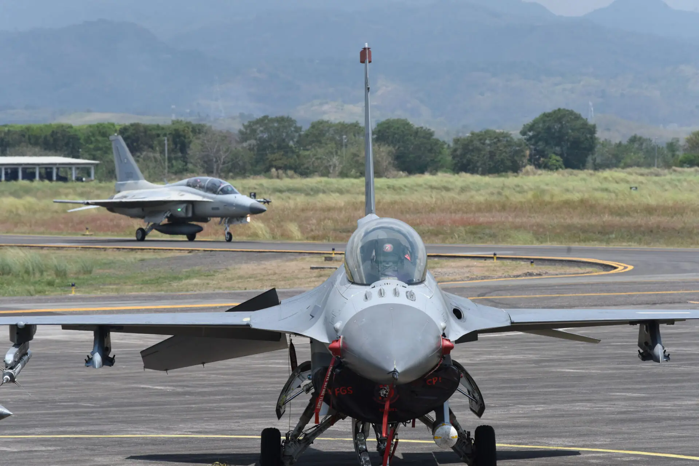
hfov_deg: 9.8
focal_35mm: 210
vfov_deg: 6.5
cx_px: 350
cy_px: 233
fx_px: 4078
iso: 800
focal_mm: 210
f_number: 11
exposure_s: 1/1250
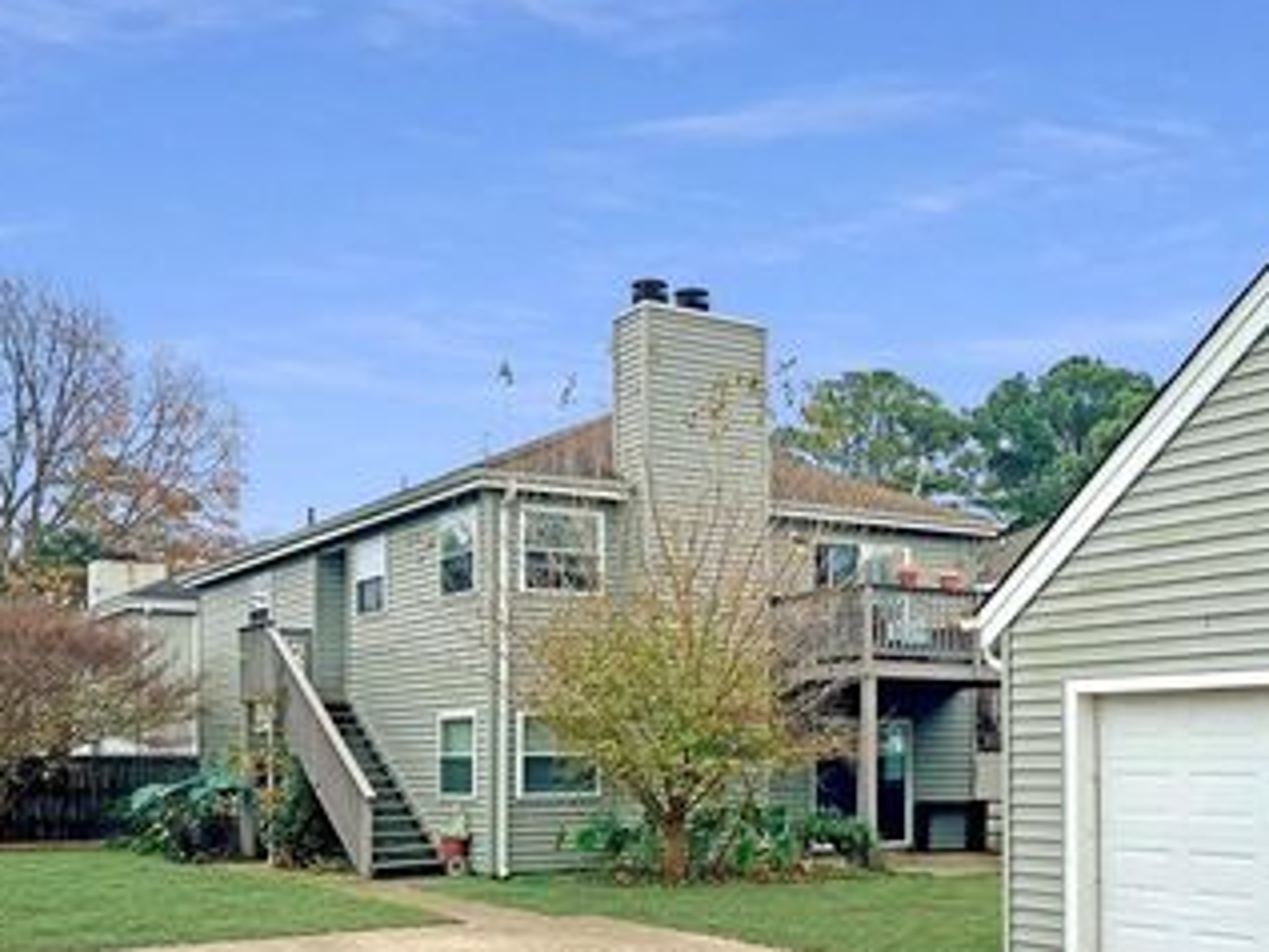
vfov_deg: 35.1
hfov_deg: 45.4
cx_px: 781
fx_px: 1504
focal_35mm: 41
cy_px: 514
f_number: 1.5
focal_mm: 5.7
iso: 50
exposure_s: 1/1377
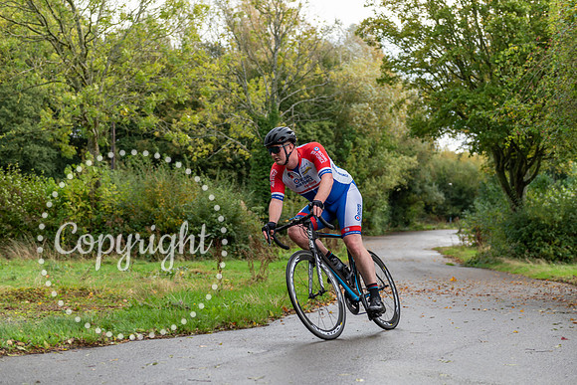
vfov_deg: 22.6
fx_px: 962
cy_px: 192
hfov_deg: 33.4
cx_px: 288
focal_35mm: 60
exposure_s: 1/500
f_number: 3.2
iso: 200
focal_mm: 60
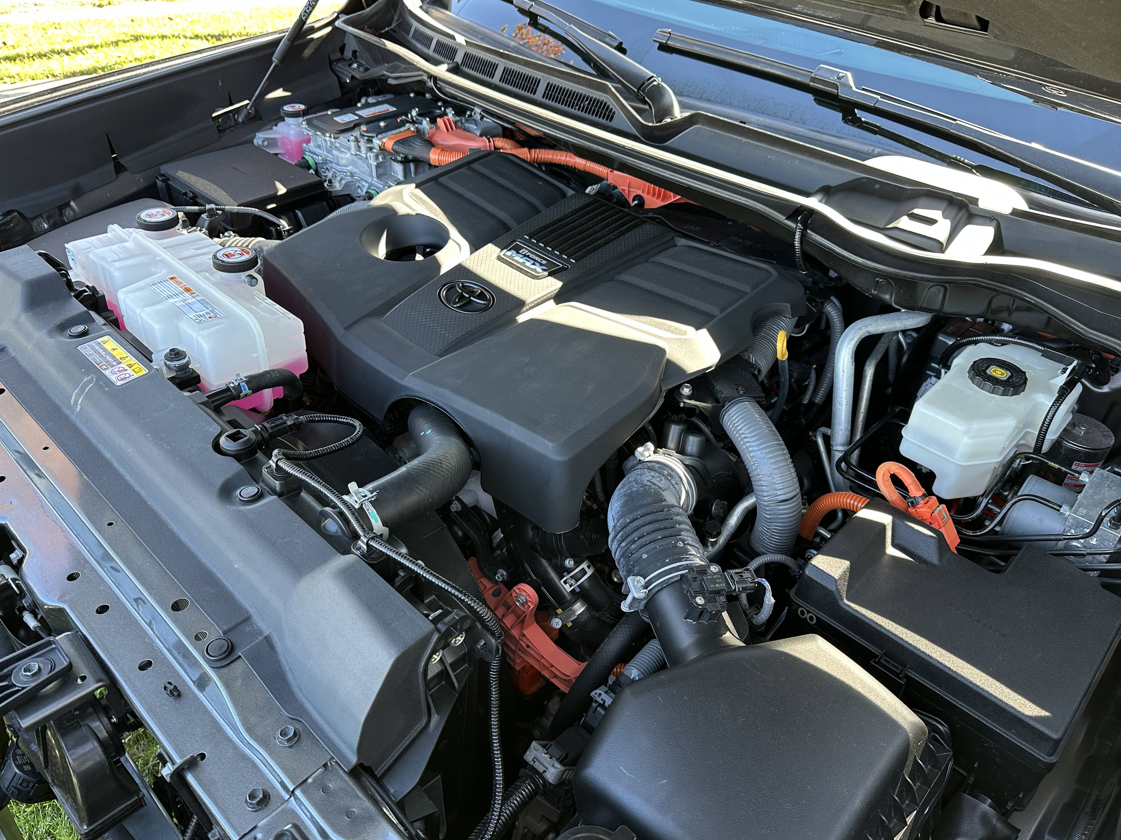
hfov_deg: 69.4
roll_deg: -4.3
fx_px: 810
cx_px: 580
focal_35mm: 25
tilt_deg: -37.1
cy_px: 412
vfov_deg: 54.9
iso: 125
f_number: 1.78
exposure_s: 1/121
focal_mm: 6.86
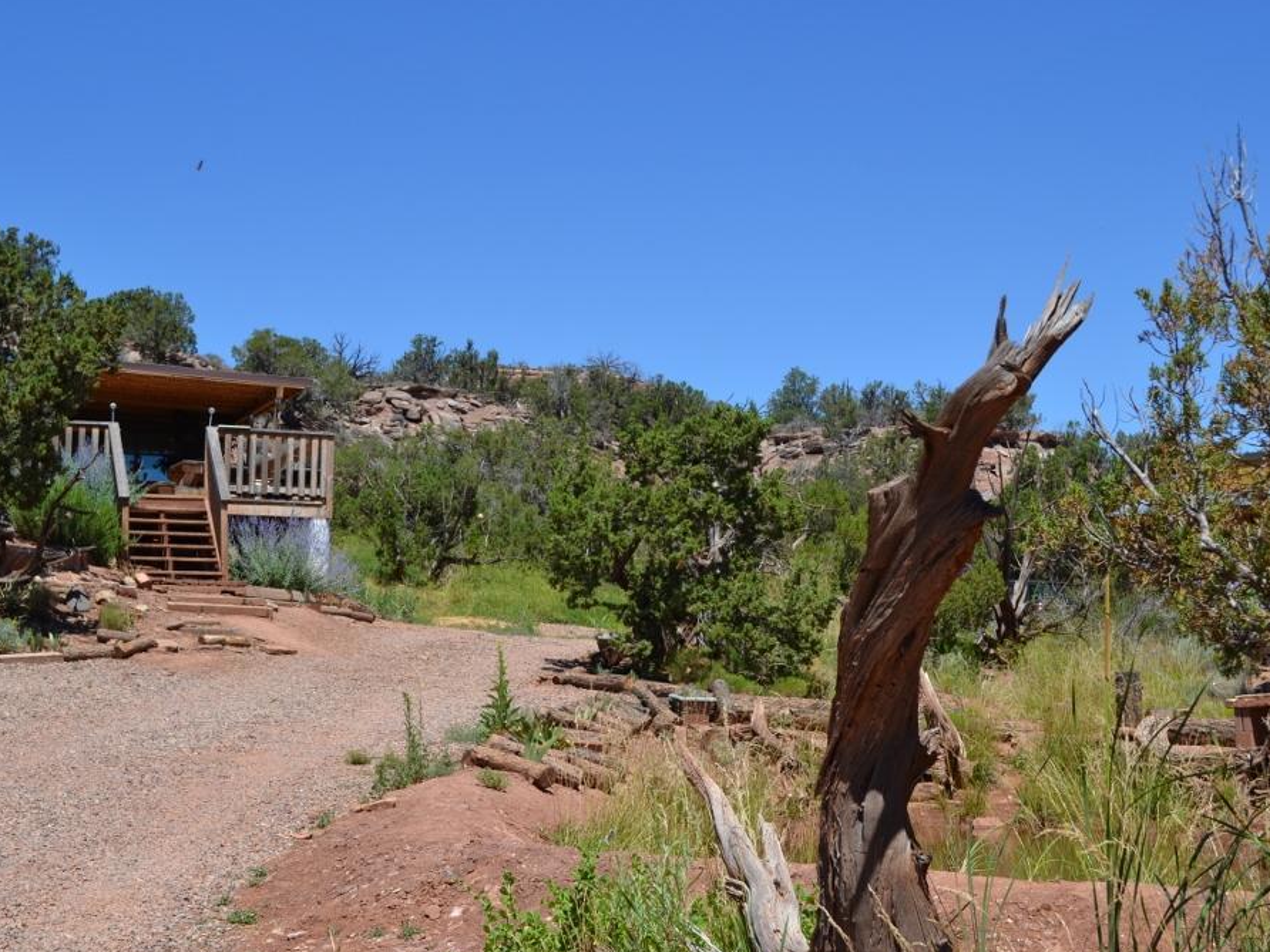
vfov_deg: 27.5
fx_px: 1944
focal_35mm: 53
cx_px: 609
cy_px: 476
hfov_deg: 36.2
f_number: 8
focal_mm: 32
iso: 100
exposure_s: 1/250
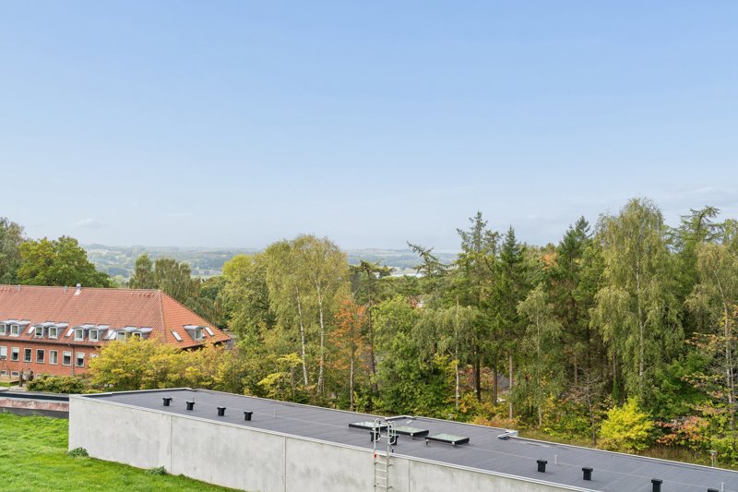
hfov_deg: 54.4
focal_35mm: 35
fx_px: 717
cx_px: 369
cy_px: 246
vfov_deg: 37.8
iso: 800
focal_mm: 35
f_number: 7.1
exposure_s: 1/640
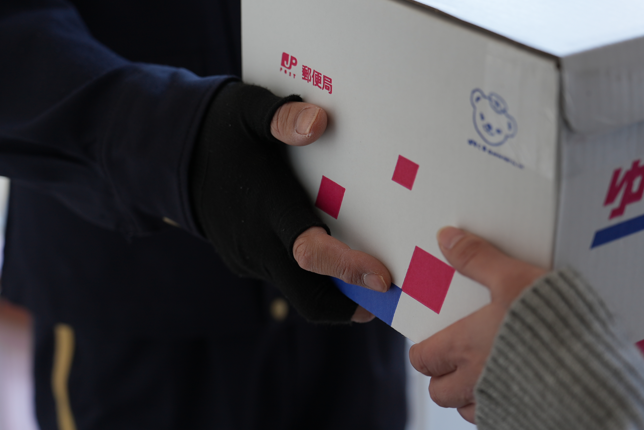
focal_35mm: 66
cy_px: 211
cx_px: 330
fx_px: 1181
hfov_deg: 30.5
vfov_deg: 20.6
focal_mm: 59
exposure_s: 1/100
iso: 250
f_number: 4
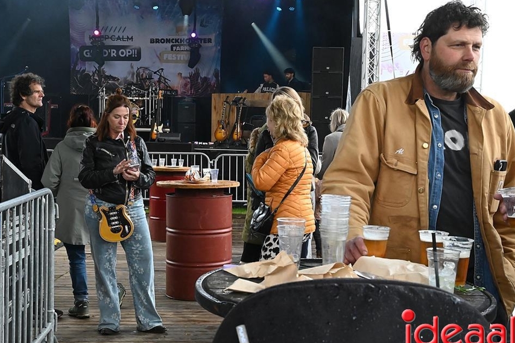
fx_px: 830
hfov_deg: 34.5
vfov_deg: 23.4
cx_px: 247
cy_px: 178
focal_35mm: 58
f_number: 14
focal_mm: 50
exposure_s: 1/800
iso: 12800
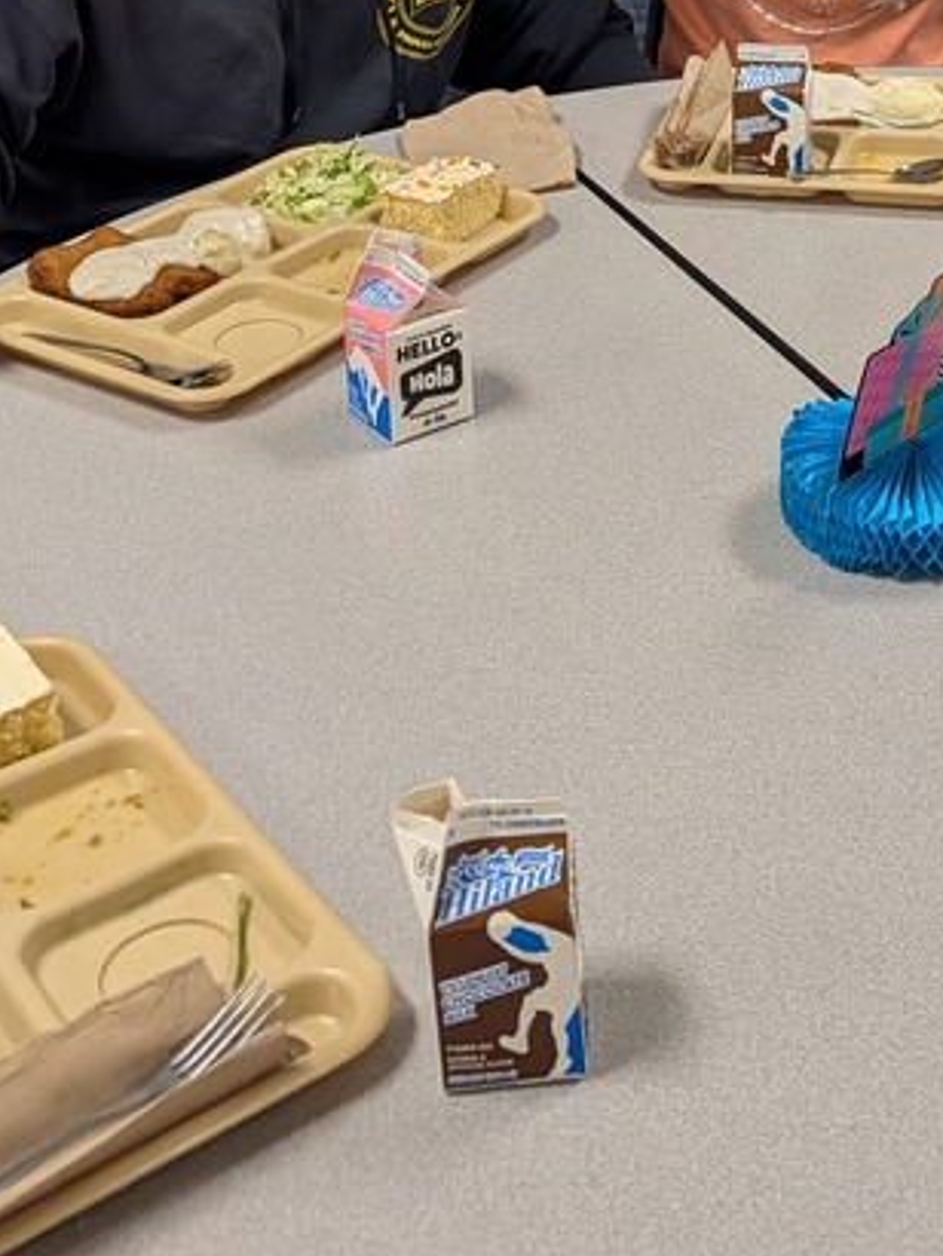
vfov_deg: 29.4
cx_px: 834
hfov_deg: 23.8
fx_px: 2177
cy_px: -89
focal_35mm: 60
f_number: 1.68
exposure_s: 1/552
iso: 21
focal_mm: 6.9
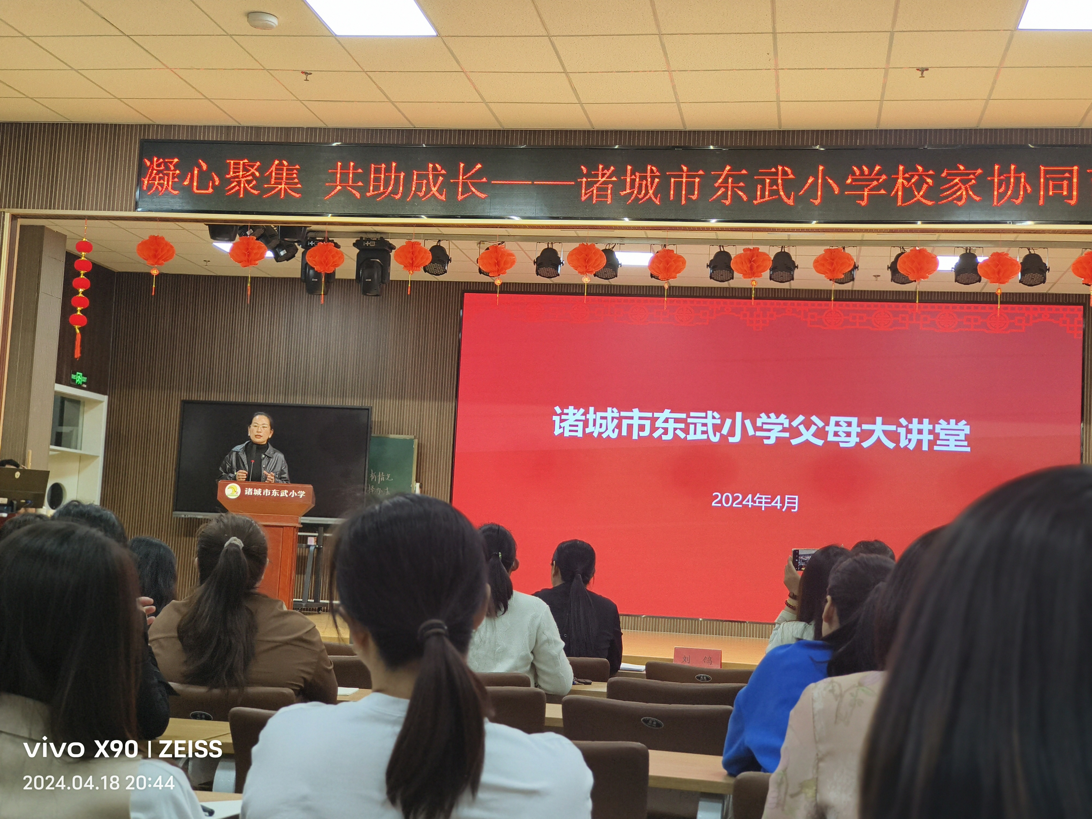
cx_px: 546
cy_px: 410
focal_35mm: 49
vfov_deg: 29.7
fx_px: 1546
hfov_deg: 38.9
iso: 127
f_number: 2
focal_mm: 6.7
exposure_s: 1/120
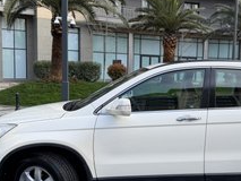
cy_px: 98
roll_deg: -2.0
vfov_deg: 32.2
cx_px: 177
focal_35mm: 45
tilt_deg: -5.5
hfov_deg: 41.0
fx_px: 313
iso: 80
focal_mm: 6.76
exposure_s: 1/1060
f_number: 1.78
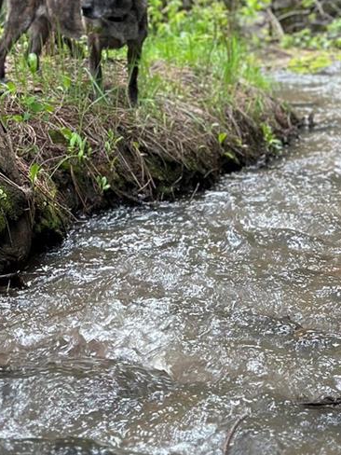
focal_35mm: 118
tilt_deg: -7.7
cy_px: 90
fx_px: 1550
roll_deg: +0.3
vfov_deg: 16.6
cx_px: 229
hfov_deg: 12.5
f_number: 1.78
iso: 125
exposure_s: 1/121
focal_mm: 6.86
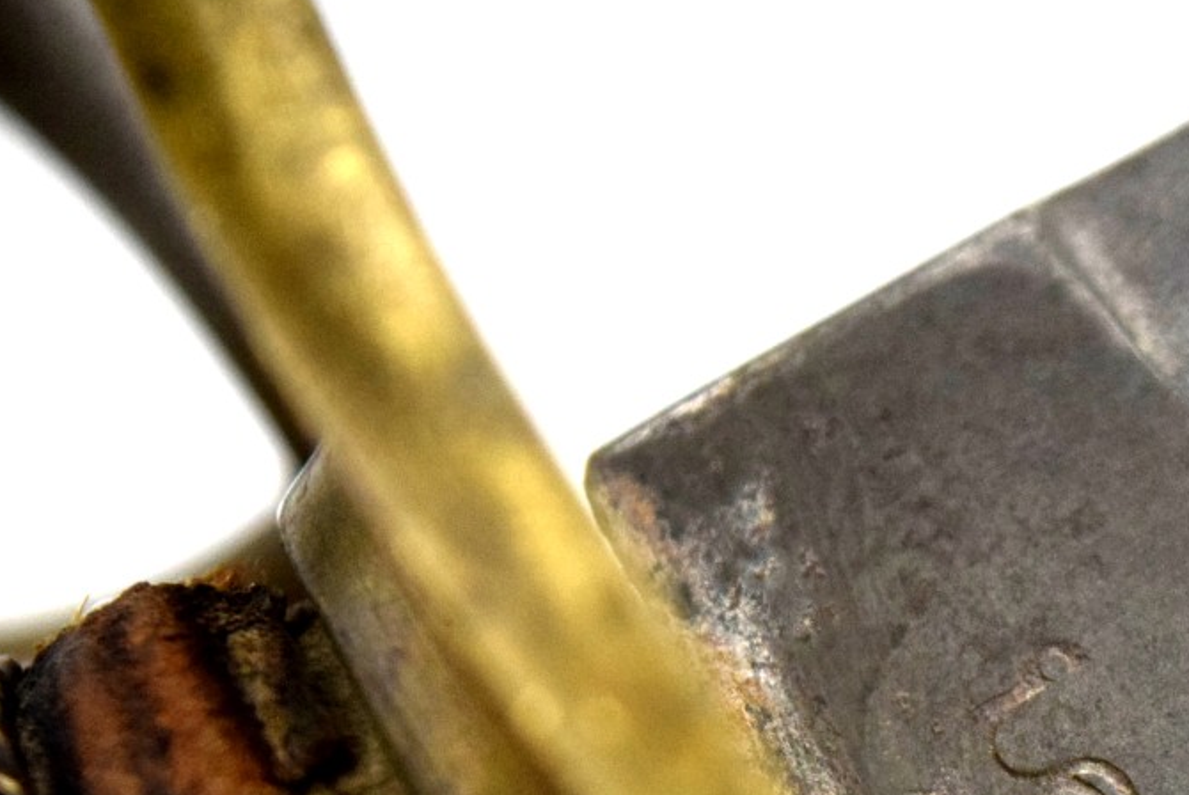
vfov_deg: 7.5
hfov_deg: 11.0
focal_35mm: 184
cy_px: 736
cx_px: 1308
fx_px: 6086
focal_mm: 55
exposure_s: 1/2500
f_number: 5.6
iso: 1600
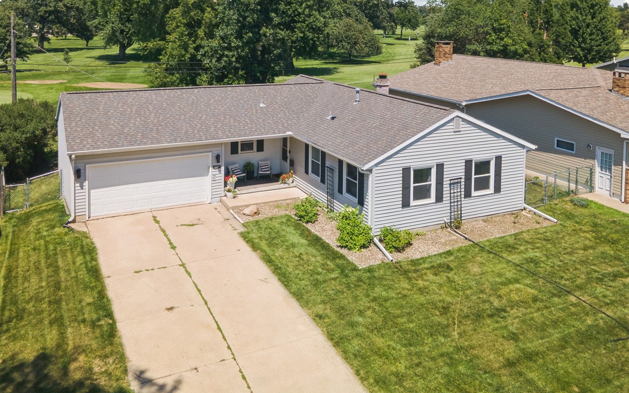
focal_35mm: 31
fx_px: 531
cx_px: 316
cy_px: 118
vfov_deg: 39.9
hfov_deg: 61.2
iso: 100
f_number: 2.8
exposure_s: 1/400
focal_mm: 4.5
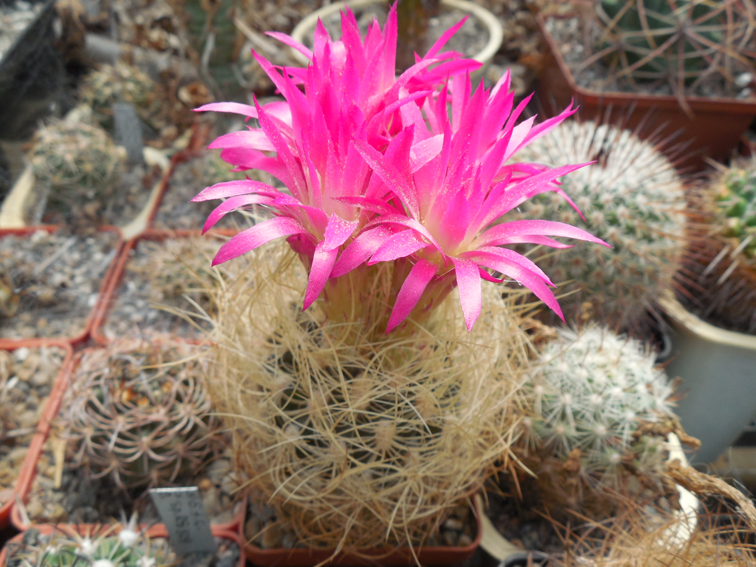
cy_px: 284
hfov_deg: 58.4
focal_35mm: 31
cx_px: 378
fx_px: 677
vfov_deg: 45.4
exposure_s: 1/320
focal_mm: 5.6
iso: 125
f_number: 3.6
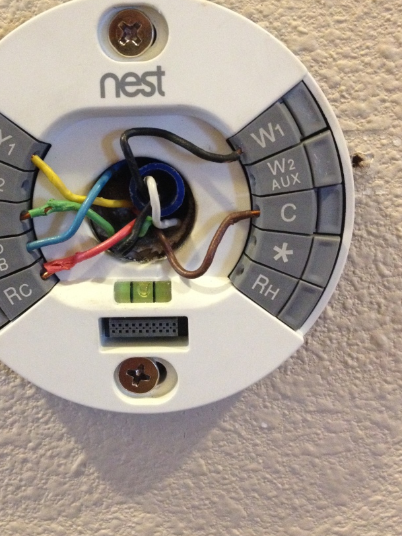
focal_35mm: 46
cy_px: 248
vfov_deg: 41.2
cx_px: 151
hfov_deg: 31.4
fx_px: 712
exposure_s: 1/17
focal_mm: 4.28
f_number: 2.4
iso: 320
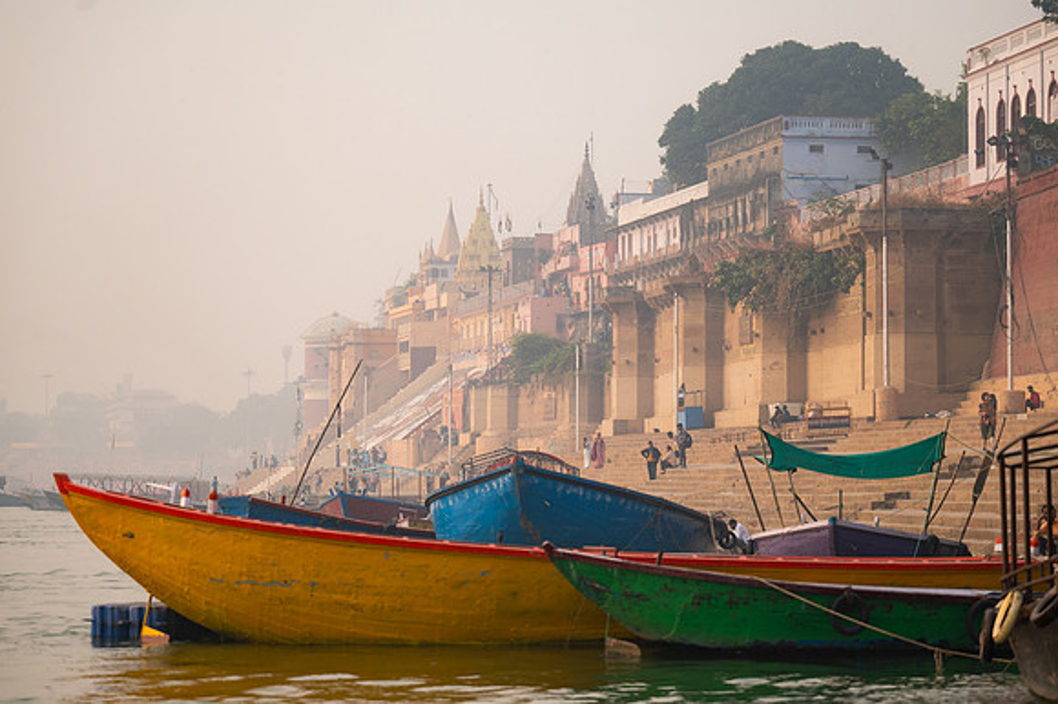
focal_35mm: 105
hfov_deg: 19.4
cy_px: 352
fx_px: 3097
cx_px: 542
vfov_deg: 13.0
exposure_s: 1/4000
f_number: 2.8
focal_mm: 101
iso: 500
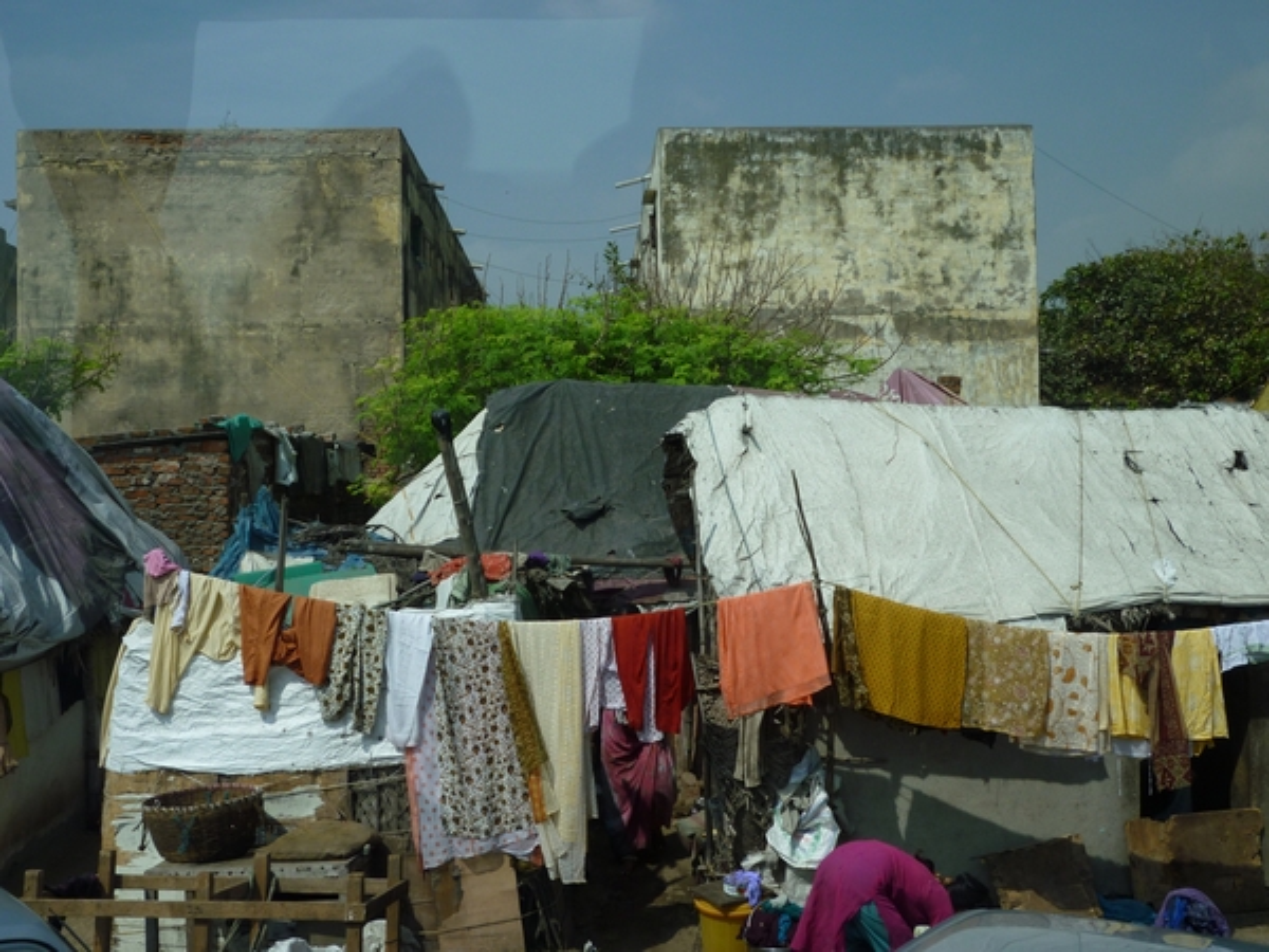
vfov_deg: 38.7
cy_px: 476
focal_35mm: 37
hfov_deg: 50.1
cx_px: 634
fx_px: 1356
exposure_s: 1/800
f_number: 5
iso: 80
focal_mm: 6.5
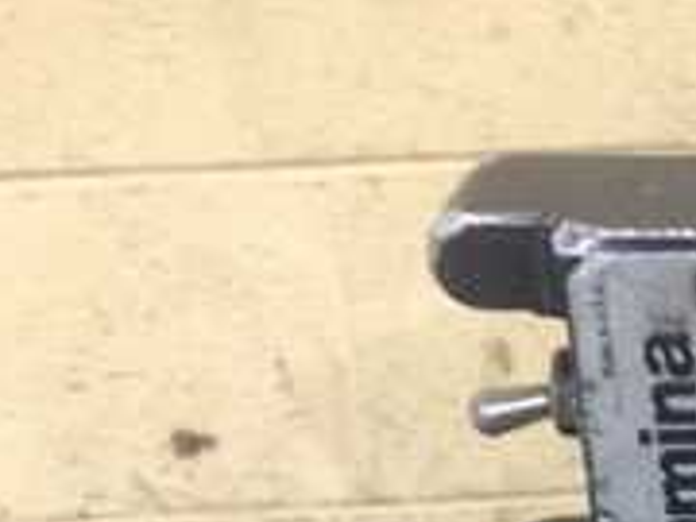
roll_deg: -1.0
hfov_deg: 12.0
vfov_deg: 9.0
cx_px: 1104
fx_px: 3137
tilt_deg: -36.7
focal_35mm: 156
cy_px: 1001
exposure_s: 1/15
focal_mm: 4.28
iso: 200
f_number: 2.4
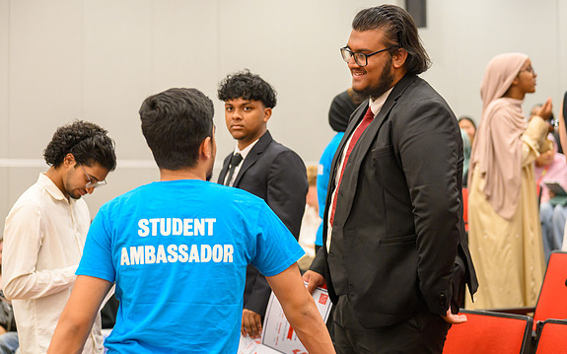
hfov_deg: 29.0
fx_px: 1097
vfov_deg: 18.3
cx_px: 283
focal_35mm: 71
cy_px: 167
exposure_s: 1/200
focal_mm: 69
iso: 4000
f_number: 2.8
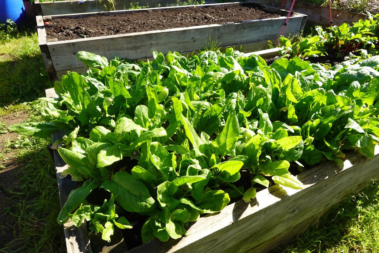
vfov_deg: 53.1
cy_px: 126
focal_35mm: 24
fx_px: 253
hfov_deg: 73.7
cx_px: 190
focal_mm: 9
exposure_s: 1/200
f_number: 5
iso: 100
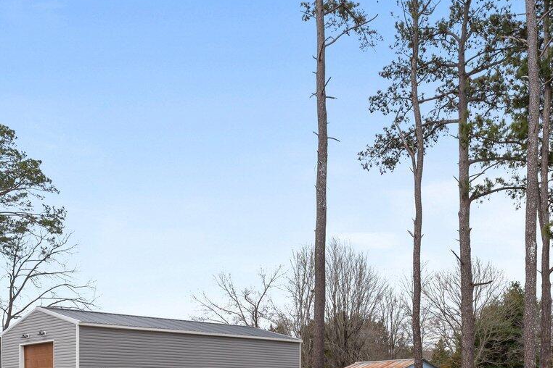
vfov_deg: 28.7
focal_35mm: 43
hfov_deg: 44.1
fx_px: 660
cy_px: 392
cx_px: 406
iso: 320
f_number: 8
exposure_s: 1/640
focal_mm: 16
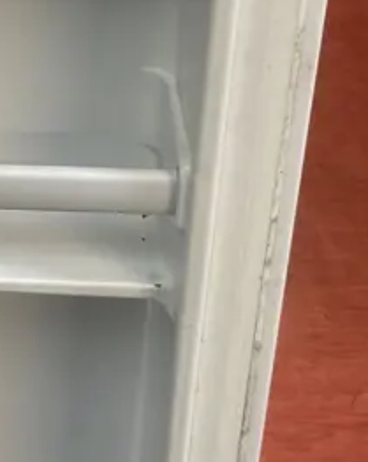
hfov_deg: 13.6
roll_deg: +1.4
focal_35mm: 107
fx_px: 1459
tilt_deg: -30.5
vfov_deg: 17.9
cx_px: -171
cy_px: 129
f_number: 1.8
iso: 100
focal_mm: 3.99
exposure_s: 1/50
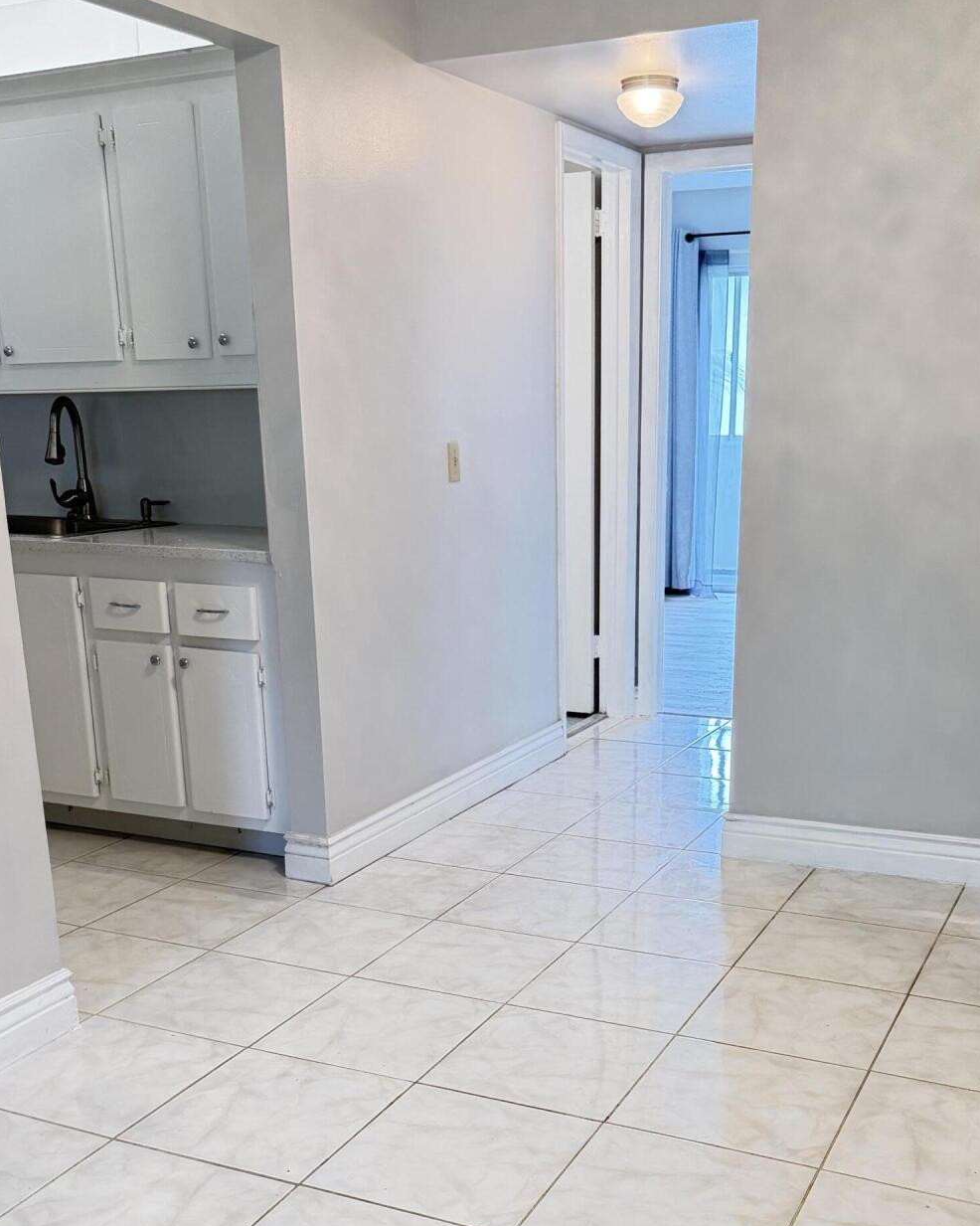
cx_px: 536
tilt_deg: -17.1
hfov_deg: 39.1
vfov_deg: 46.9
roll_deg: -0.1
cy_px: 847
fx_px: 1378
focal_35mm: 38
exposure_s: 1/120
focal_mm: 6.76
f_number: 1.78
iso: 400
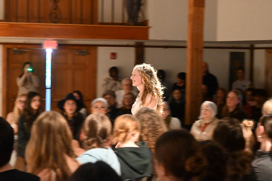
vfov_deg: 18.2
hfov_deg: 27.0
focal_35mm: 75
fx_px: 567
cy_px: 90
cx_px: 136
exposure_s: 1/60
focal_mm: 50
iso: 12800
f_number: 6.3
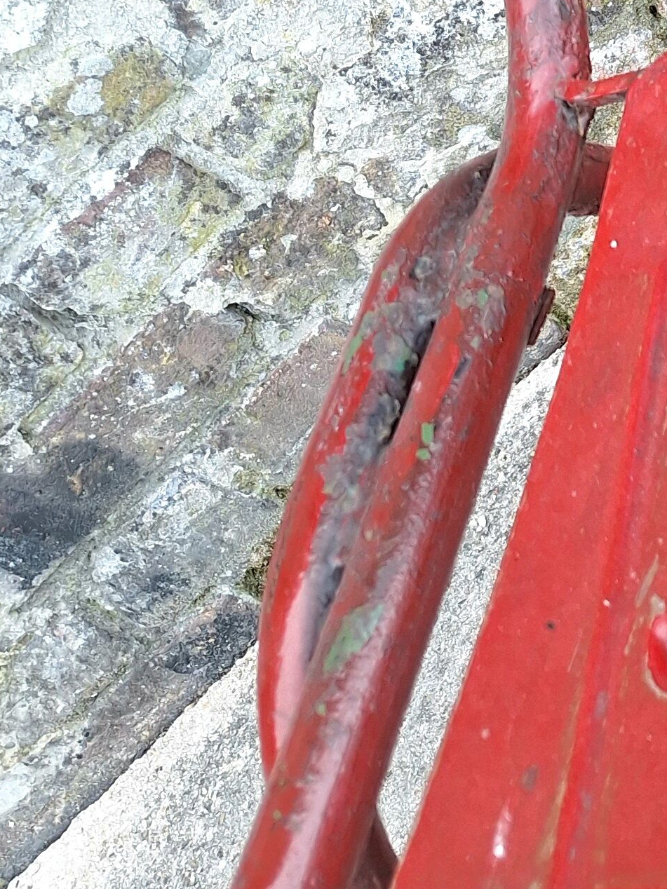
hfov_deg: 17.4
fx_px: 1901
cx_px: 1070
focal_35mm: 74
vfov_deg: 25.1
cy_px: 10
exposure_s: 1/100
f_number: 1.8
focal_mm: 5.54
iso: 40
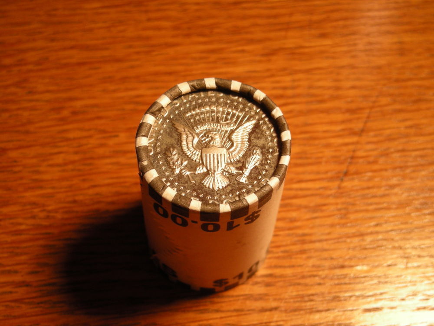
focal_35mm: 76
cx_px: 217
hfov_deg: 25.7
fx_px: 953
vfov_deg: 19.4
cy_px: 163
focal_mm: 12.3
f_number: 3.9
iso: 119
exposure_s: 1/55.3
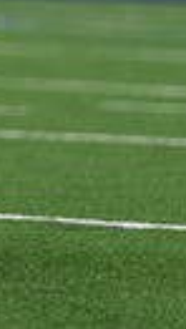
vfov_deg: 2.3
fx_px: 8329
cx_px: -628
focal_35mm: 953
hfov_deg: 1.3
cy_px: -263
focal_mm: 151
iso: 1600
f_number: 2.8
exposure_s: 1/1000
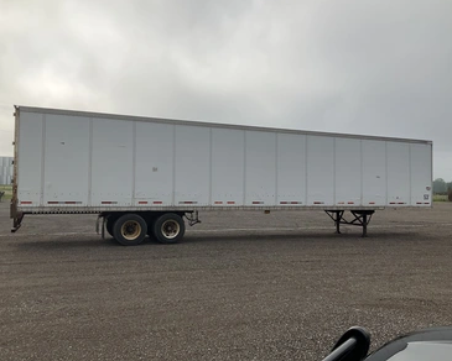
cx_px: 237
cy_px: 179
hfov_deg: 57.2
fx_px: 415
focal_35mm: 31
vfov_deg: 47.1
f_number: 1.8
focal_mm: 3
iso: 25
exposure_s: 1/4065
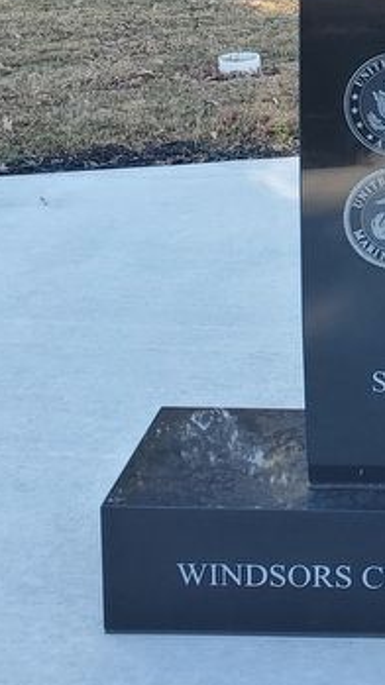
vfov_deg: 29.8
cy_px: -24
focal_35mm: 65
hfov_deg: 17.0
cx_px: 546
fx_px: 1181
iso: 50
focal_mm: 4.3
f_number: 2.4
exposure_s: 1/161
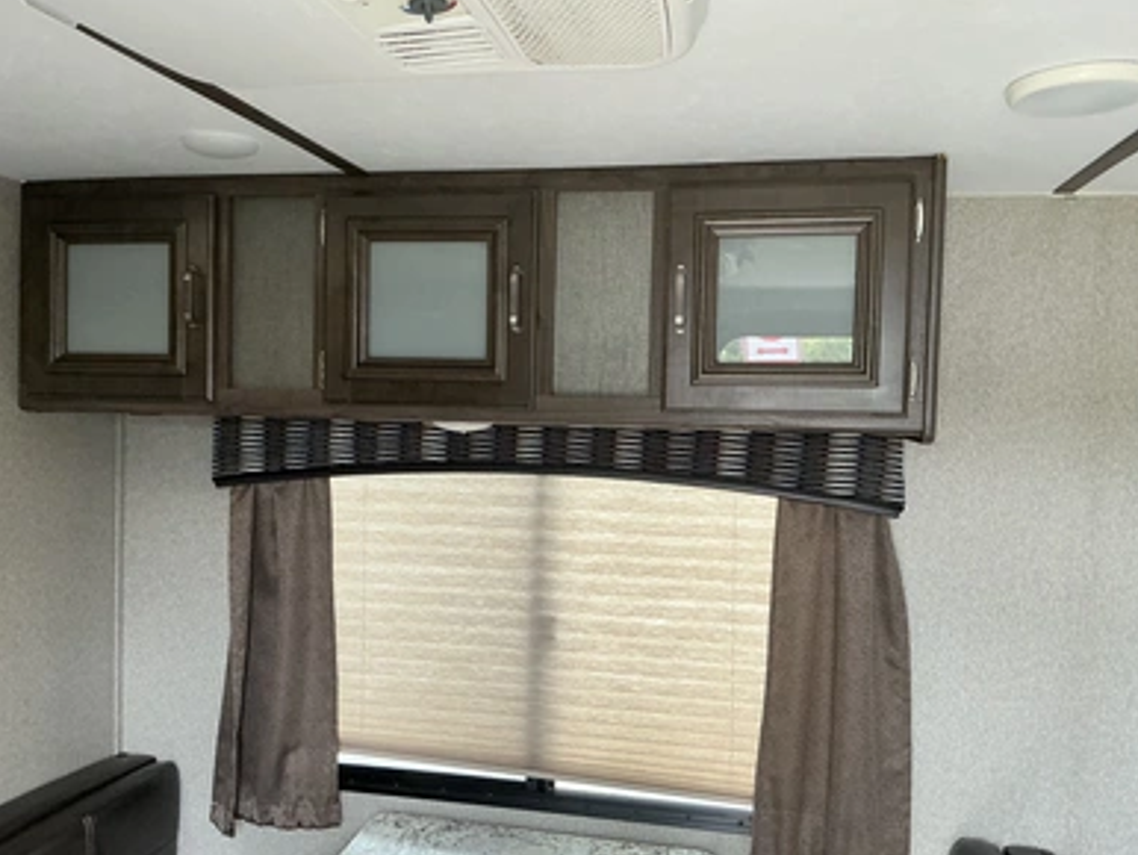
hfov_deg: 61.6
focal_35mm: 29
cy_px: 430
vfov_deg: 48.3
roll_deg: +1.0
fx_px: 954
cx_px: 563
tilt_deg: -1.1
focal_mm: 3
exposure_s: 1/113
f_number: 1.8
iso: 64
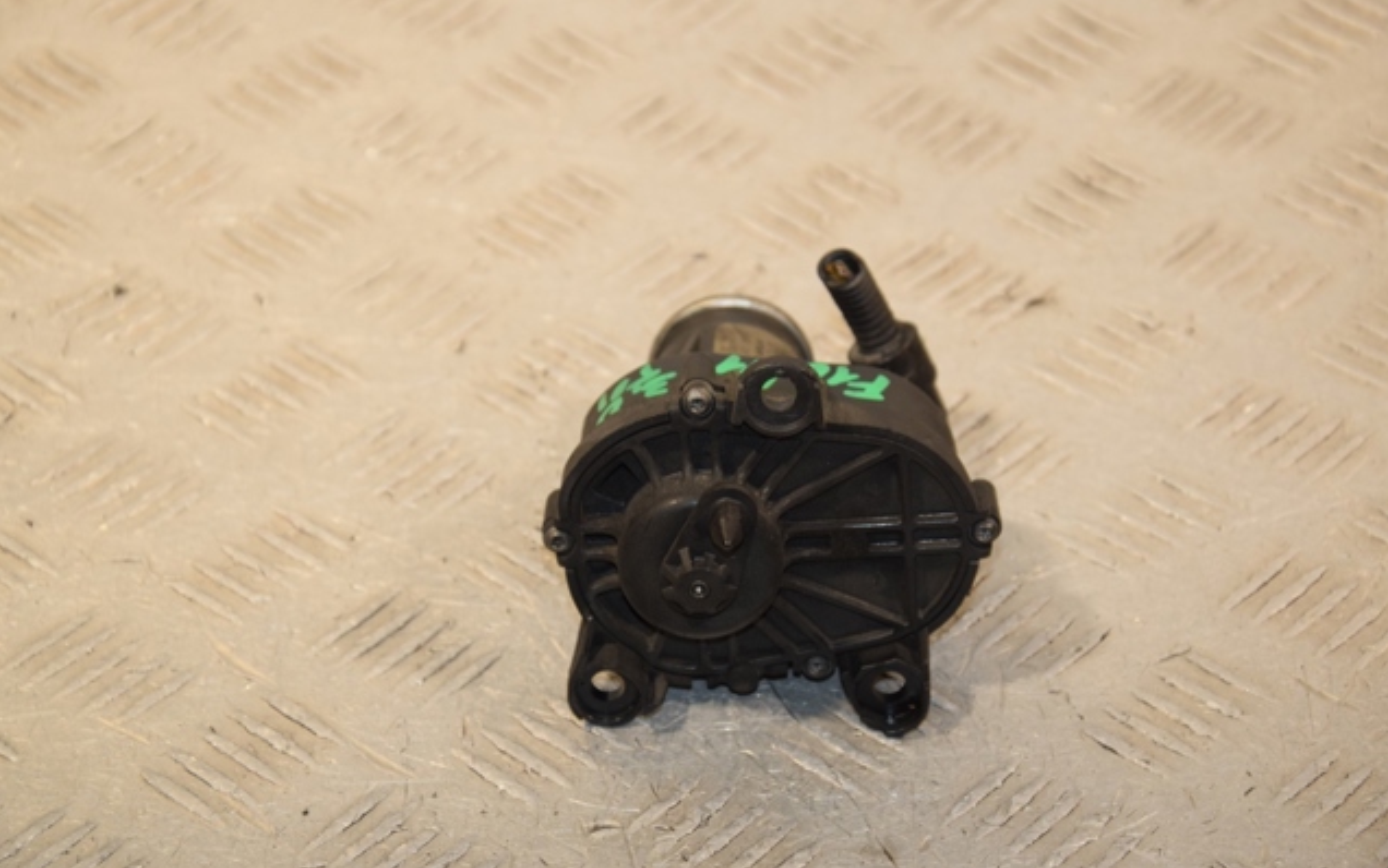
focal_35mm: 123
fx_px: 4654
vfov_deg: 10.7
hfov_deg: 17.0
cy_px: 425
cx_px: 696
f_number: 6.3
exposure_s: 1/200
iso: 800
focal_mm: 80
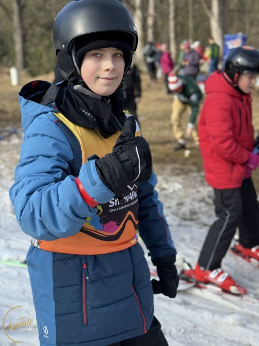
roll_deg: +1.7
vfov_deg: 39.7
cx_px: 130
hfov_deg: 30.3
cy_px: 173
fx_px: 479
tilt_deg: -9.8
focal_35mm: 48
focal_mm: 6.86
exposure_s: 1/1027
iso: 64
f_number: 1.78
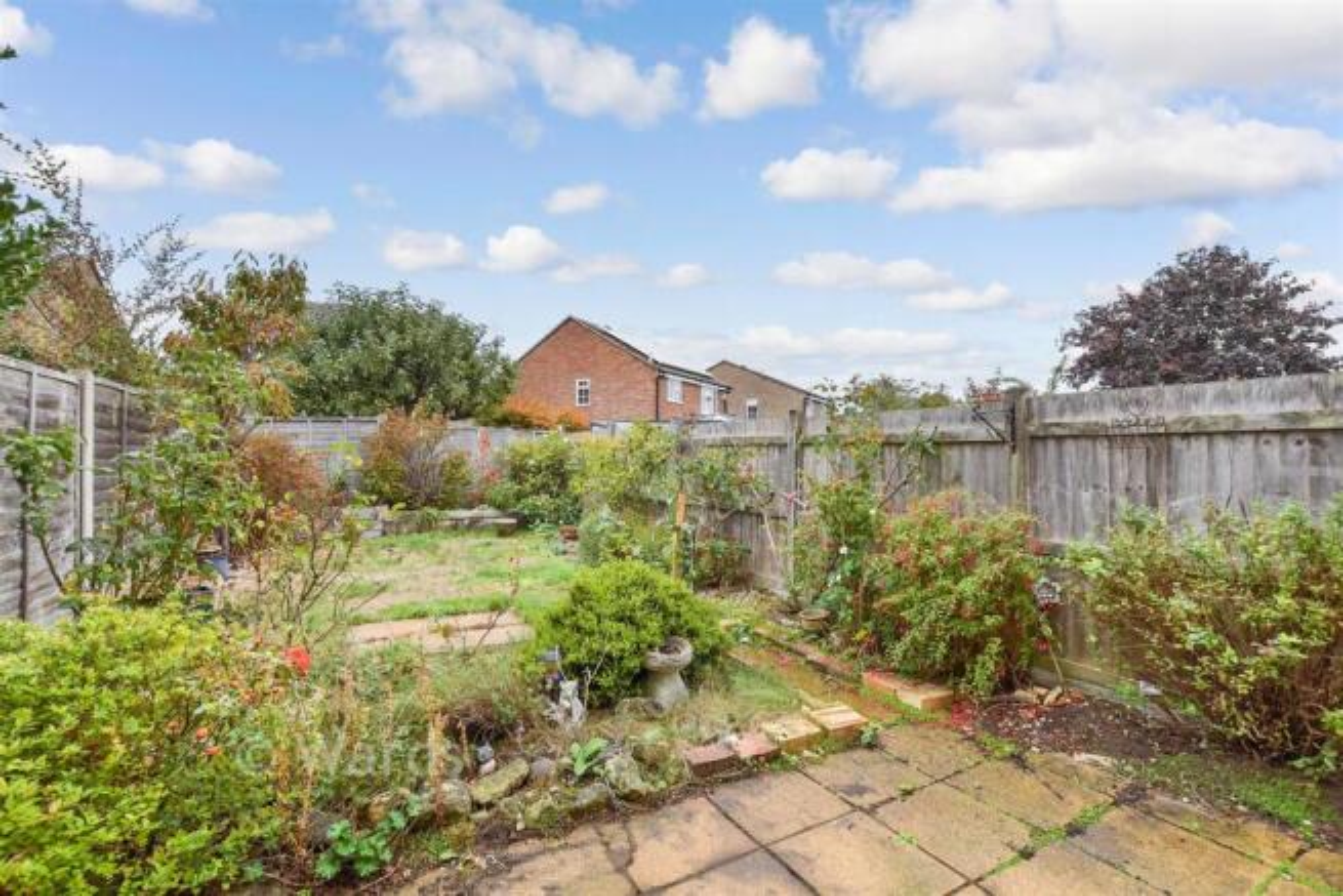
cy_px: 448
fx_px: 560
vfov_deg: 77.4
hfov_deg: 100.4
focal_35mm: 15
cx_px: 672
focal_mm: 10
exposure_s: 1/160
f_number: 8
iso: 320
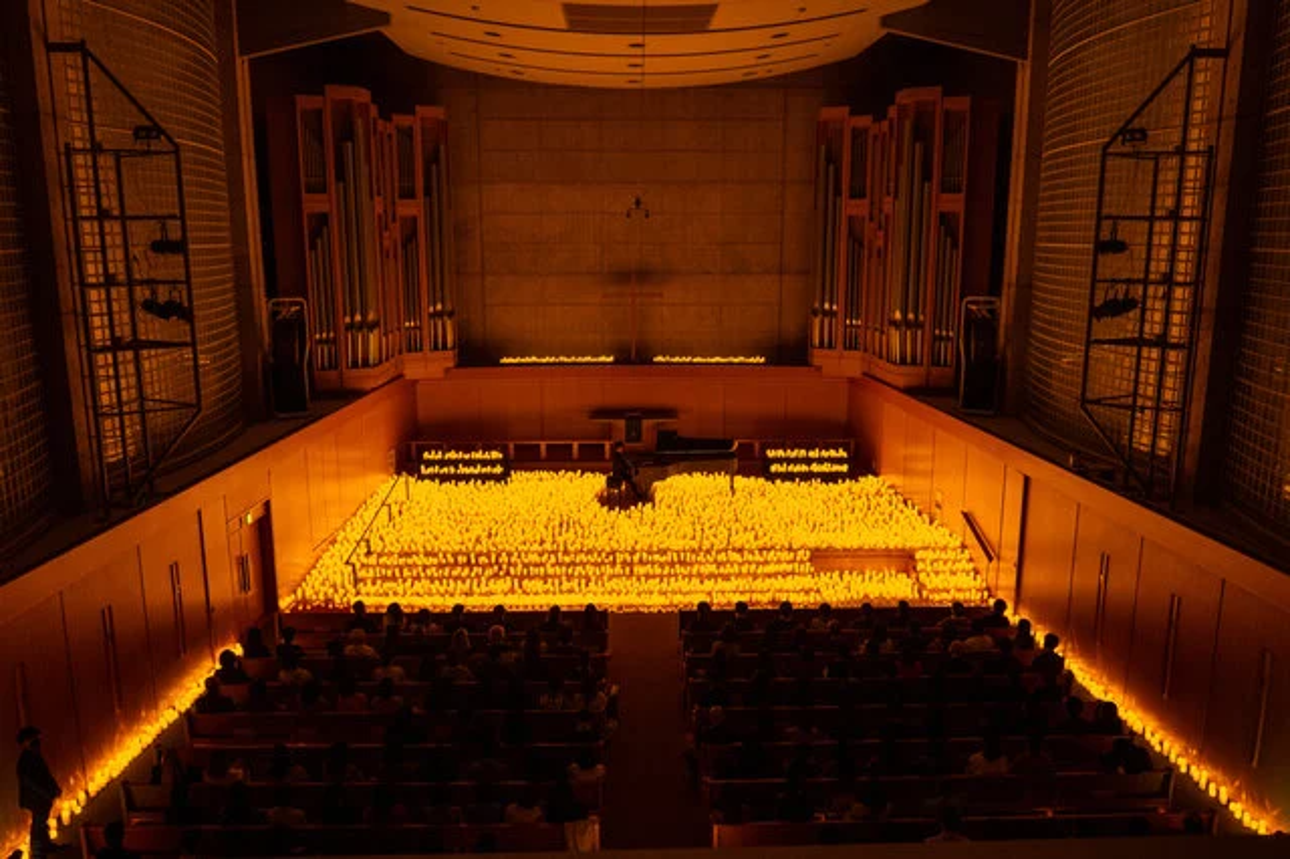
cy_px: 430
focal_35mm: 27
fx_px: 967
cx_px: 645
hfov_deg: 67.4
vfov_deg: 47.9
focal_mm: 27
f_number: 10
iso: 1600
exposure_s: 1/5
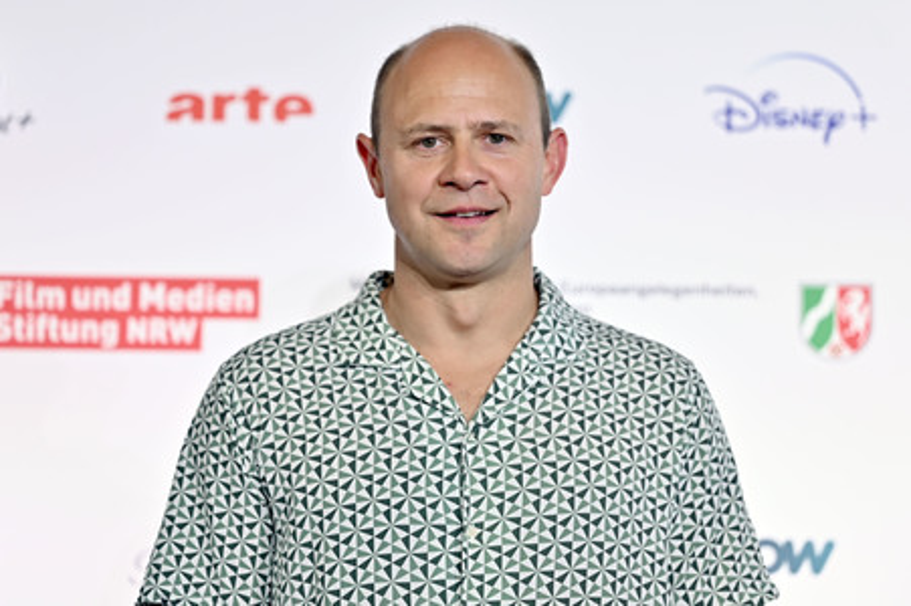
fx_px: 2200
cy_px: 303
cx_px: 456
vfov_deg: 15.7
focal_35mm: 87
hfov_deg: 23.4
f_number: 2.8
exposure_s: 1/320
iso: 400
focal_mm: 87
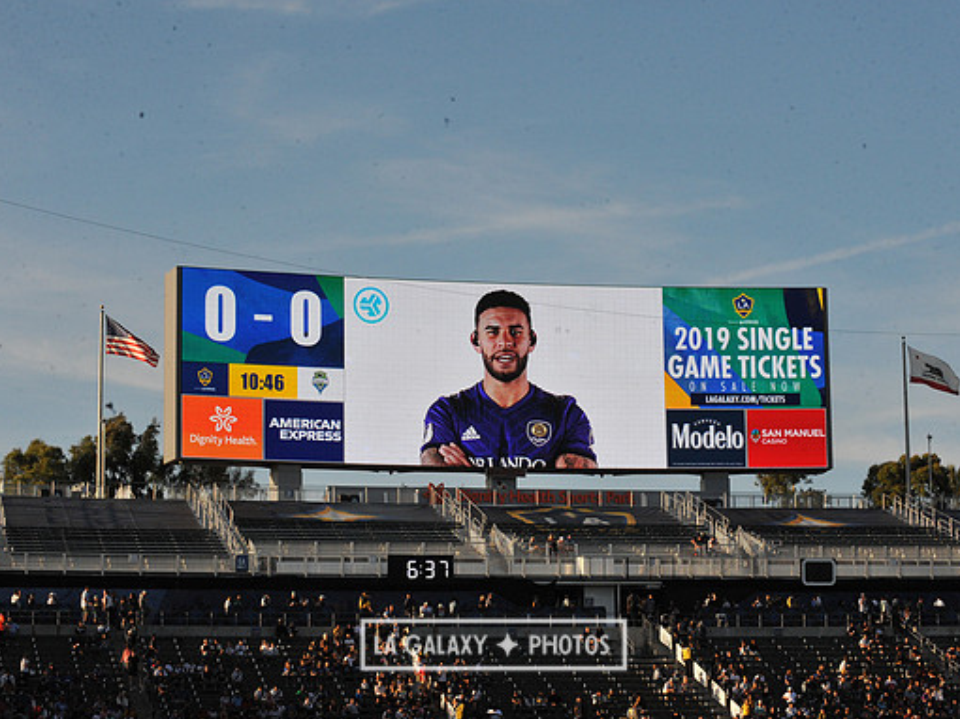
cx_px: 493
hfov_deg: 20.9
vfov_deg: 15.7
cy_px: 361
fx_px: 2606
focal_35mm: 94
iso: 1600
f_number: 18
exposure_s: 1/1000
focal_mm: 86
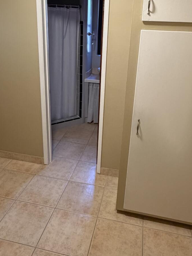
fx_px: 229
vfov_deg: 57.9
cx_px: 93
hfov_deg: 45.4
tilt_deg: -18.3
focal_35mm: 31
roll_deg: -0.7
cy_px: 101
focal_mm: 2.22
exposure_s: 1/60
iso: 320
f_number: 2.2
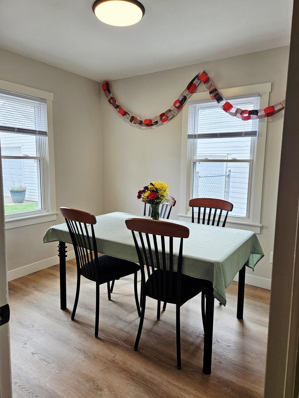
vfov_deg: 71.6
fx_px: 276
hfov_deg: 56.8
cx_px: 154
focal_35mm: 24
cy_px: 199
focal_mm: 5.4
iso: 40
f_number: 1.8
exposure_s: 1/120
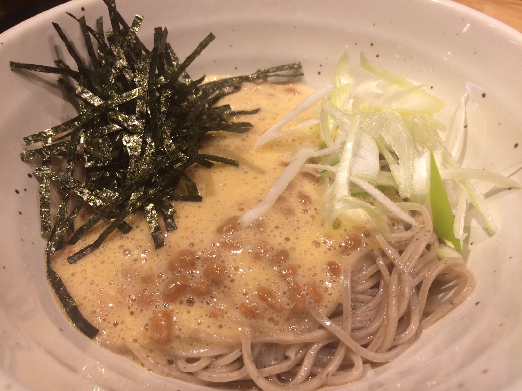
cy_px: 196
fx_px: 437
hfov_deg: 61.7
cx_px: 261
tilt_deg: -45.3
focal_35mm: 29
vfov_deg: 48.2
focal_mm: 4.15
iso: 32
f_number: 2.2
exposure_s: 1/110
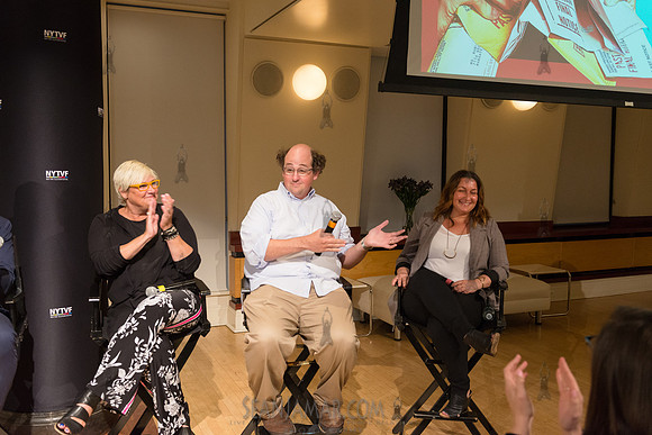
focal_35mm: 35
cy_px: 218
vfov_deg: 37.9
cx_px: 326
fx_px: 634
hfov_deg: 54.4
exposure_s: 1/250
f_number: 4
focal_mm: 35
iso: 2500
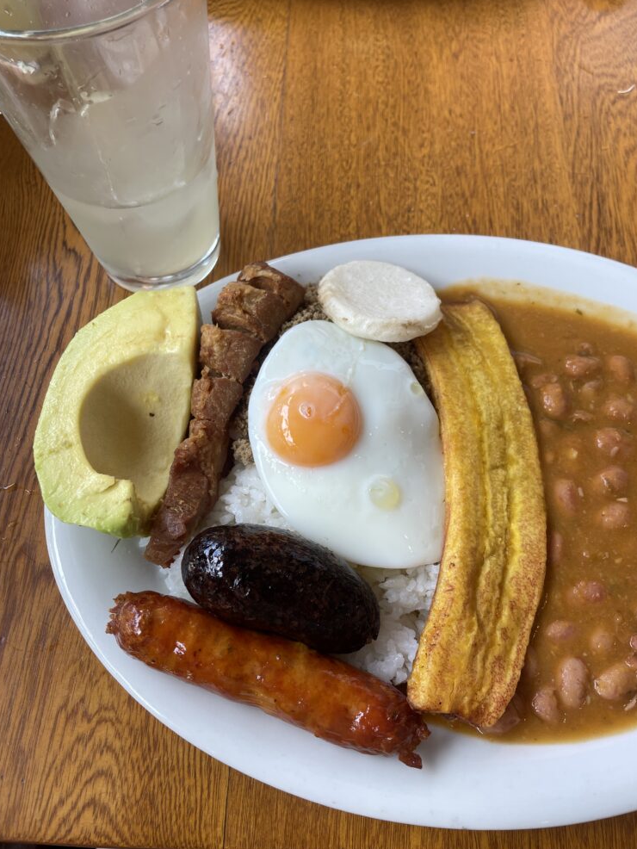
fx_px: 662
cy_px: 420
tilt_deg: -63.4
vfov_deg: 65.3
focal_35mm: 27
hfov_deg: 51.4
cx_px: 325
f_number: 1.6
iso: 32
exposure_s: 1/234
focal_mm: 4.2
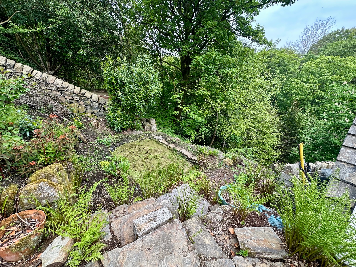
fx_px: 144
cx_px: 178
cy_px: 134
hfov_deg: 102.1
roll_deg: -0.5
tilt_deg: -17.4
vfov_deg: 85.7
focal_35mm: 14
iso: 40
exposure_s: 1/192
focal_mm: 2.22
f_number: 2.2
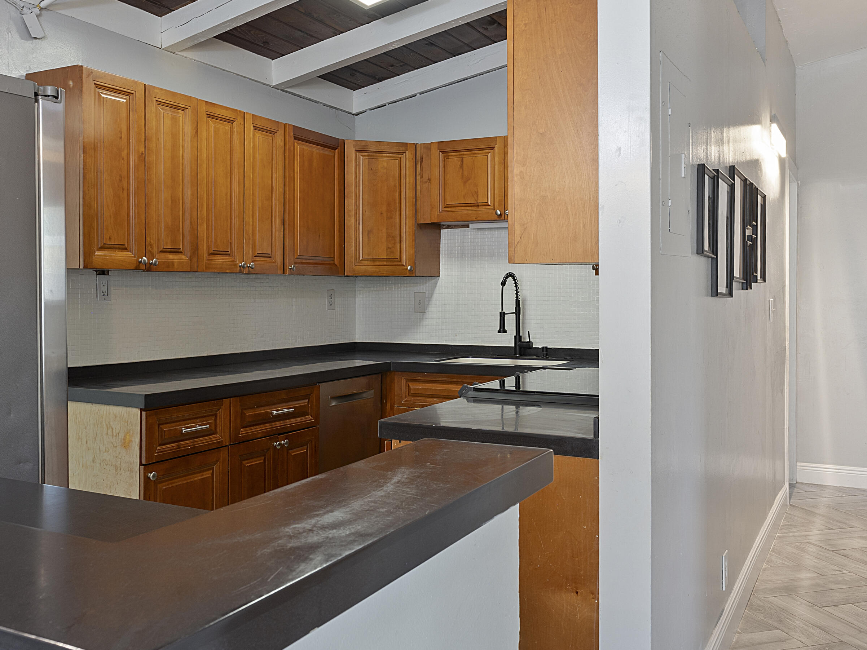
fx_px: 751
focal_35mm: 30
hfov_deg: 60.0
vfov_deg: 46.8
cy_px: 308
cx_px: 426
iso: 320
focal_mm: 17
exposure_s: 1/3
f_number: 7.1
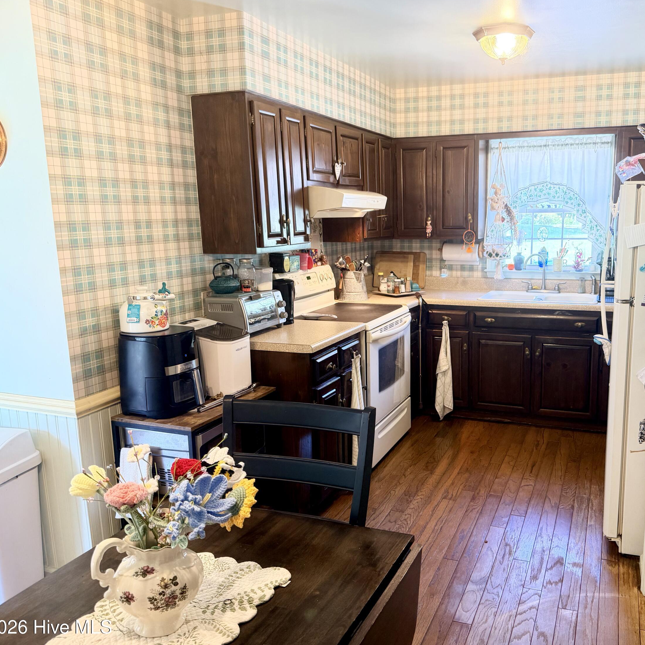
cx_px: 412
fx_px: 611
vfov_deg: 55.6
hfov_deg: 54.8
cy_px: 327
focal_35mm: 29
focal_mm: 6.76
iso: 320
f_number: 1.78
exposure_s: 1/60
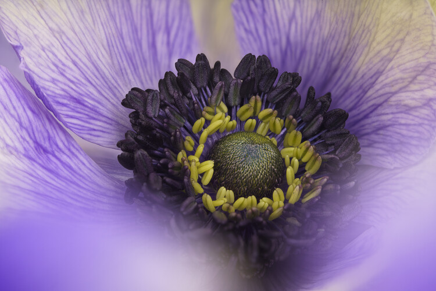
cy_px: 146
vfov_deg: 9.1
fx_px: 1817
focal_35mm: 150
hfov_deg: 13.7
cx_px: 218
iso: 100
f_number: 4.5
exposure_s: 1/200
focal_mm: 150
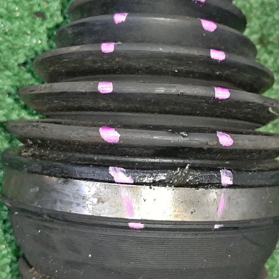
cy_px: 134
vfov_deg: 25.4
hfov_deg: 25.3
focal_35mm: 68
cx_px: 180
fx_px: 620
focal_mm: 3.93
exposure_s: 1/50
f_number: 1.7
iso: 206
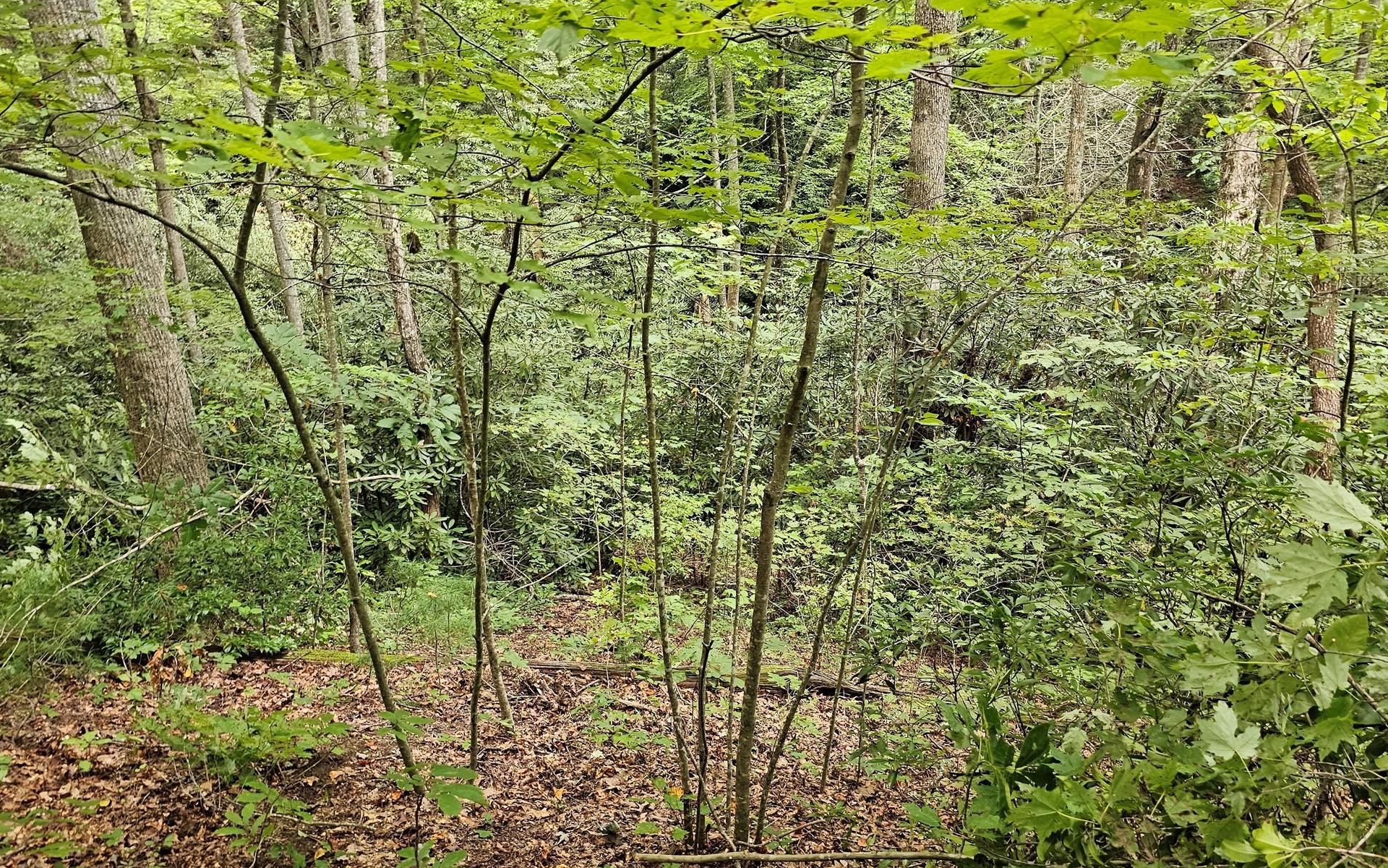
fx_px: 984
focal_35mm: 26
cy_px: 484
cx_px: 673
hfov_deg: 70.4
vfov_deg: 47.5
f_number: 1.7
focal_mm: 6.3
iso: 200
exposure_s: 1/120
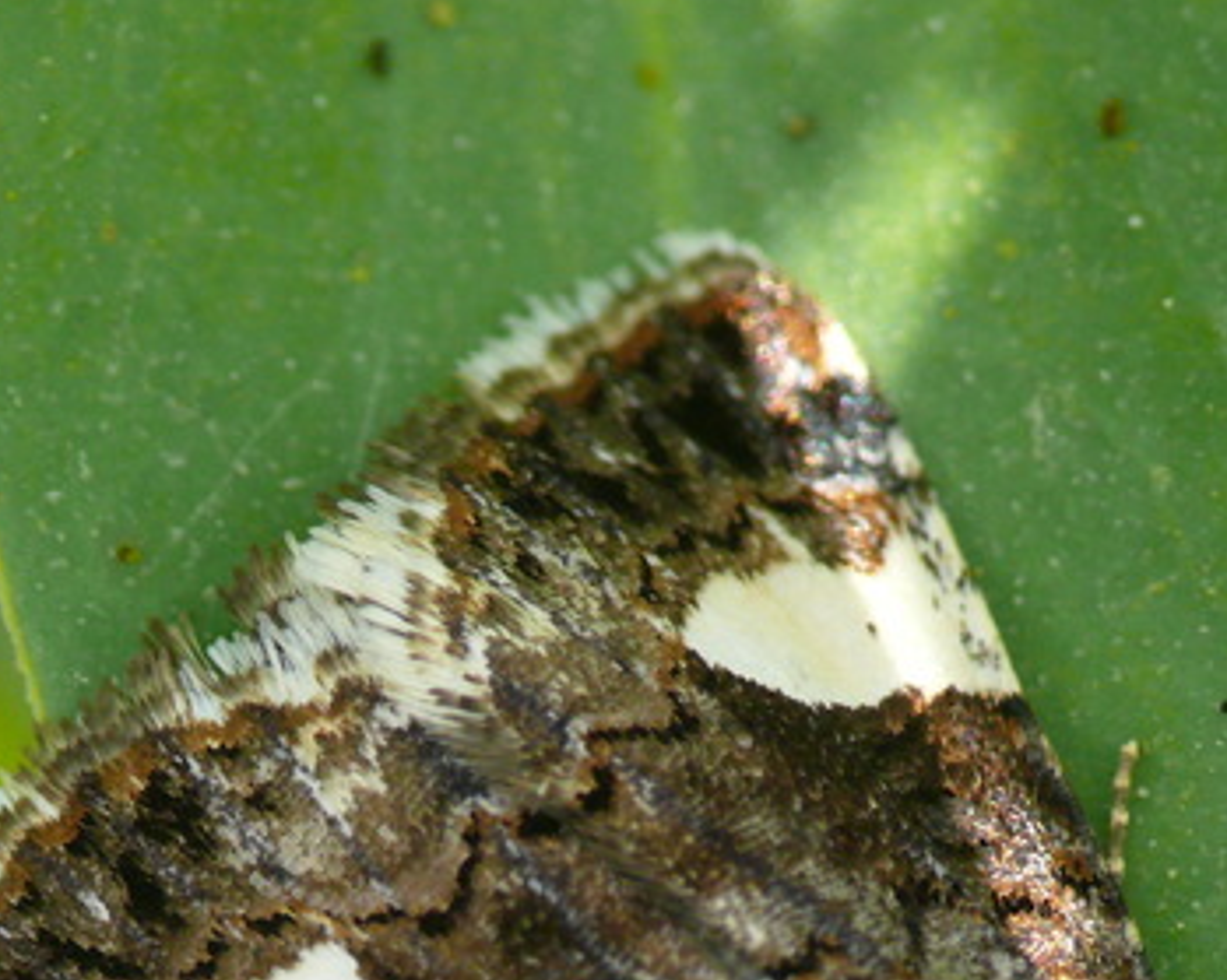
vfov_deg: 2.4
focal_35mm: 637
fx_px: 23126
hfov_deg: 3.0
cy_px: 1082
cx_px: 547
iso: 200
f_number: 5.6
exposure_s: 1/320
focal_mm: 56.5
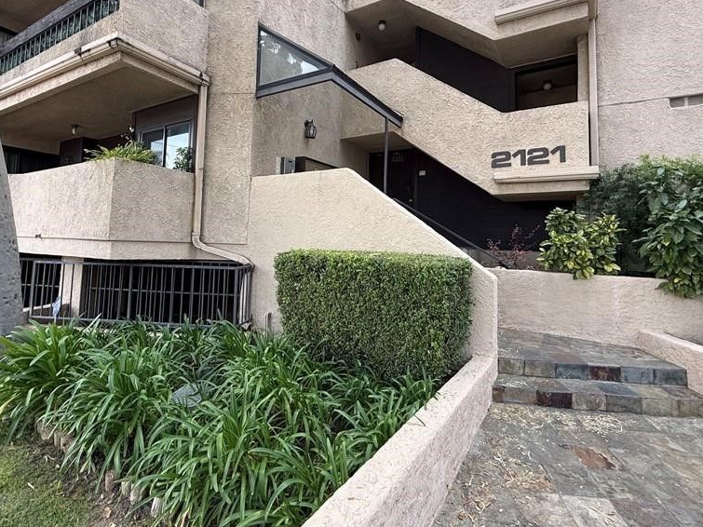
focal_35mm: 19
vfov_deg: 68.1
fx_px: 386
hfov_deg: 84.6
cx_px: 341
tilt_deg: +3.9
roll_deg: -1.8
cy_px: 213
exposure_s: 1/99
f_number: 2.2
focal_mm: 2.22
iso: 64
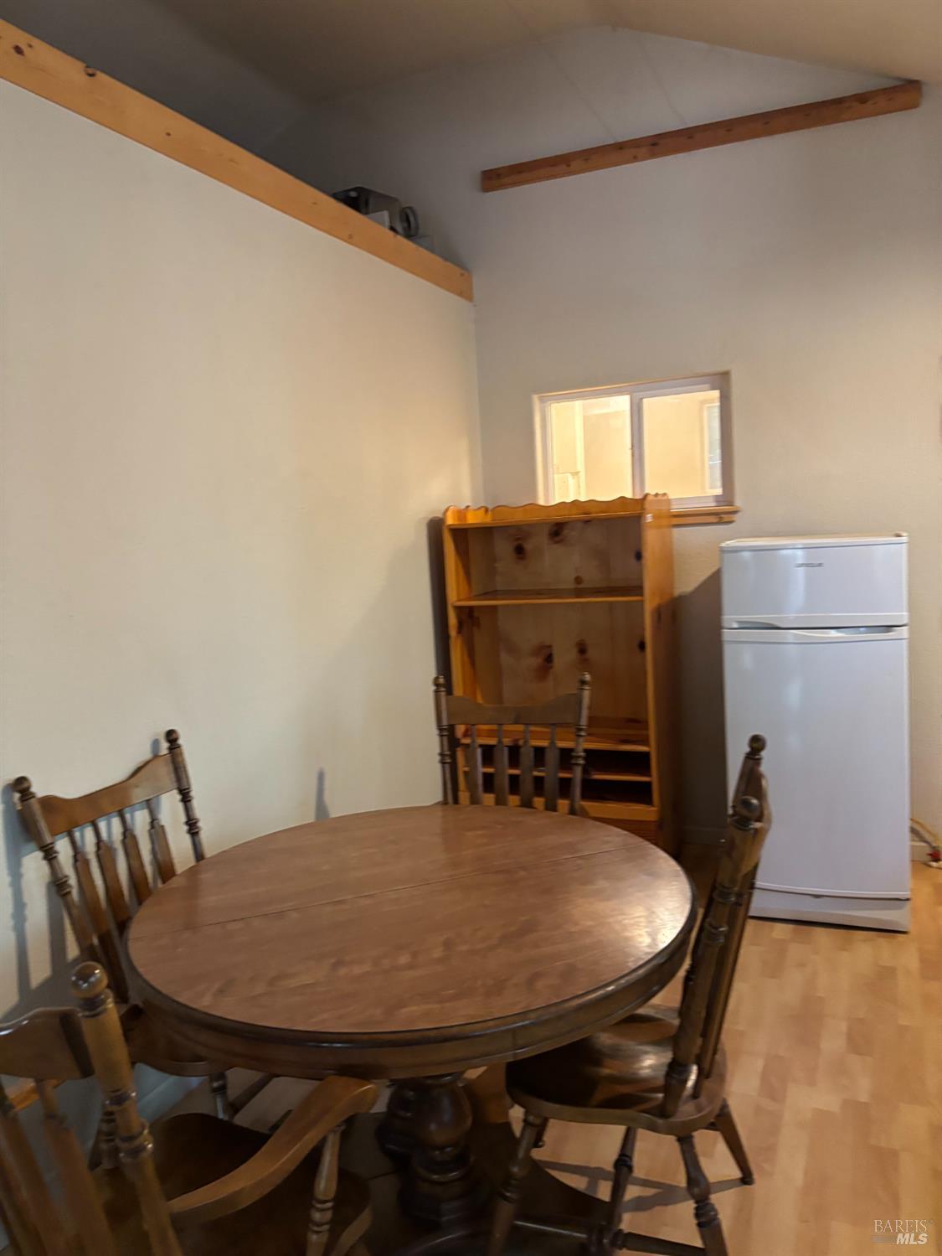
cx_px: 471
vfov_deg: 67.3
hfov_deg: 53.1
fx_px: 943
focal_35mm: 26
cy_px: 628
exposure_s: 1/40
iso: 400
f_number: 1.6
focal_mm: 5.96
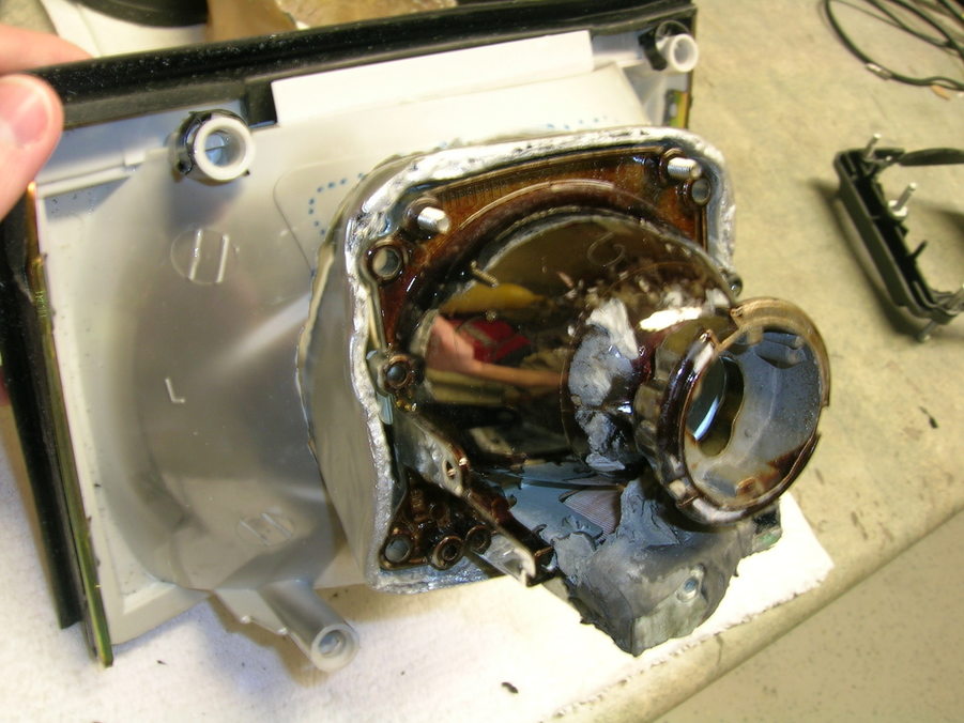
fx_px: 975
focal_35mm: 35
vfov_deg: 40.7
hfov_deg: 52.6
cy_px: 362
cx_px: 482
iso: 50
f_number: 4.8
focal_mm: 5.4
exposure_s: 1/2
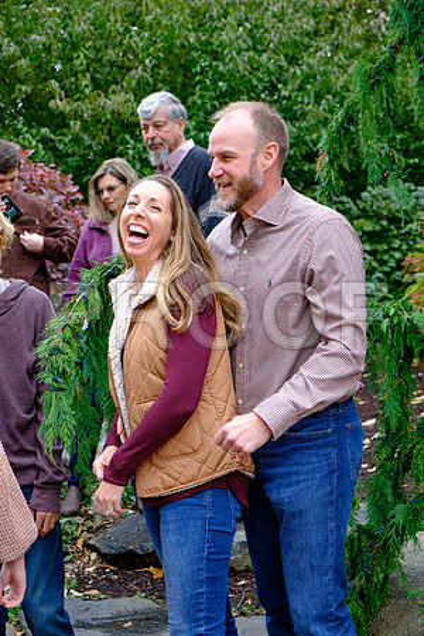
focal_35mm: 56
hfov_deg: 24.2
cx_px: 212
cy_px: 318
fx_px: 989
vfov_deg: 35.6
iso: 400
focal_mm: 37.4
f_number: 4
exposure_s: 1/160
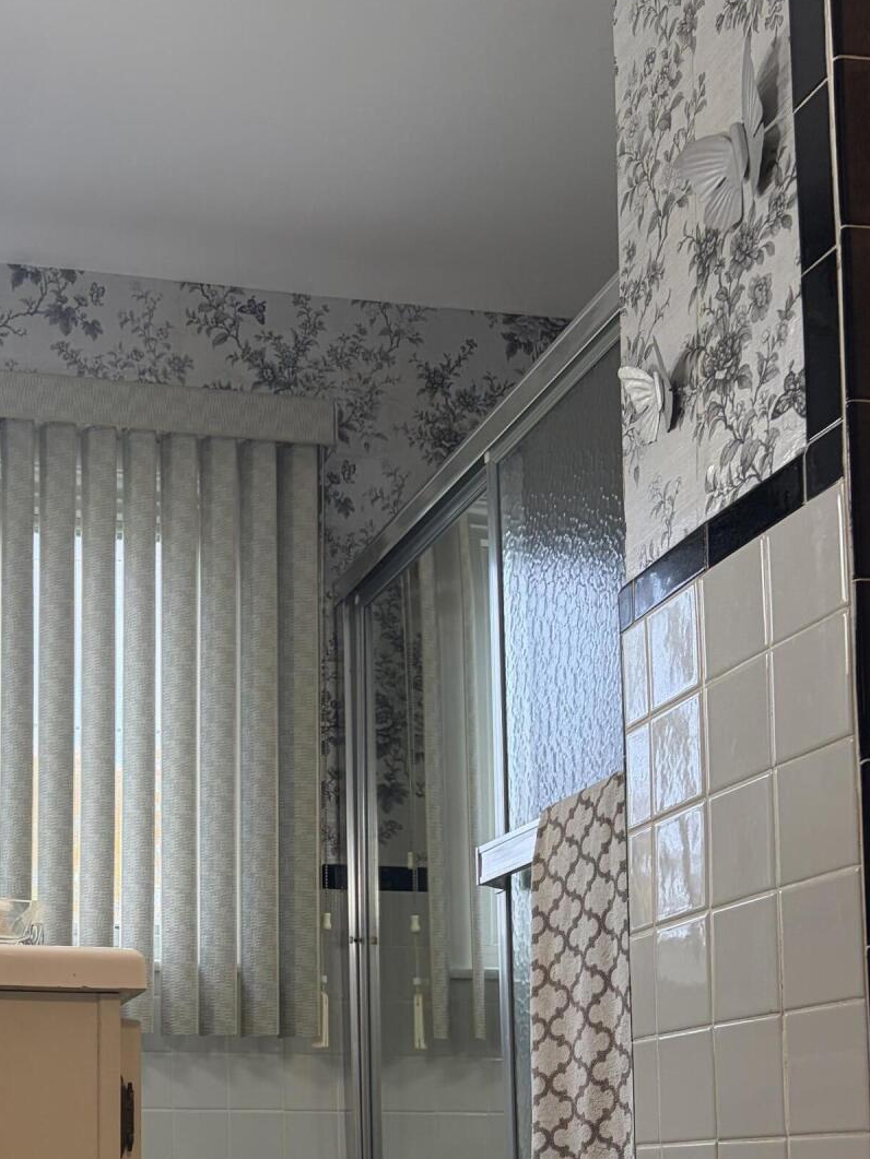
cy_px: 1025
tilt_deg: +5.8
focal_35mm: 49
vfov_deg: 36.7
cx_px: 99
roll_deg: +0.0
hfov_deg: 28.6
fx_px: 1642
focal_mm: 5.96
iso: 125
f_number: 1.6
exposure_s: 1/120
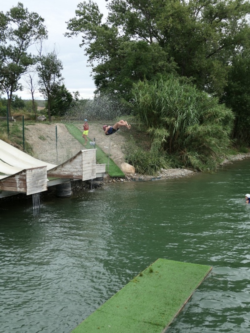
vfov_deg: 44.8
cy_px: 166
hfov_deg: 34.3
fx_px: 404
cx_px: 125
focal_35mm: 42
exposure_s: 1/800
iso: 125
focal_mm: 14.2
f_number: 2.8
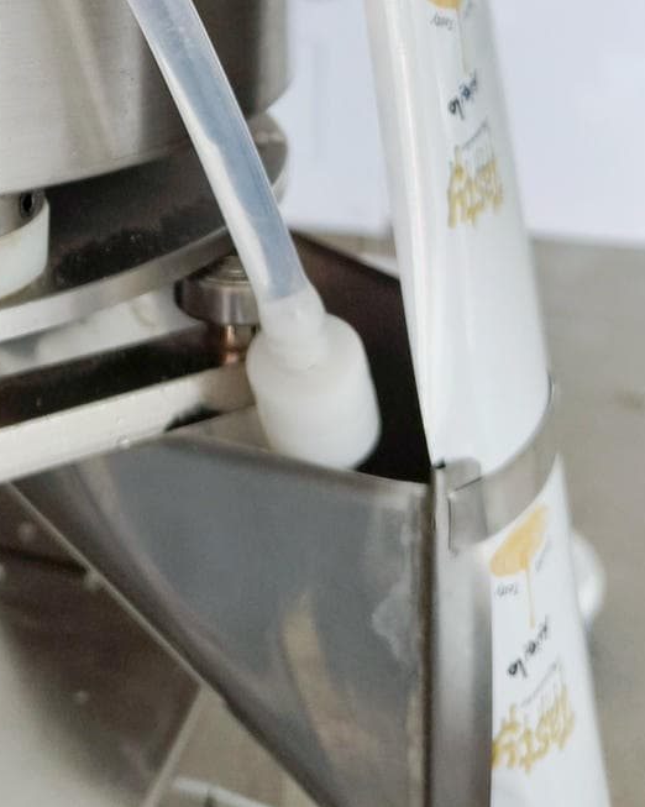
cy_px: -80
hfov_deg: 26.7
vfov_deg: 30.5
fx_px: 1313
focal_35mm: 55
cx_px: 70
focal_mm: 5.56
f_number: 1.88
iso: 800
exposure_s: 1/53.3
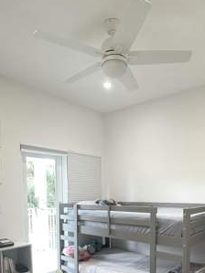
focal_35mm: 30
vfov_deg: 56.8
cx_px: 123
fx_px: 237
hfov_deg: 46.5
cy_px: 207
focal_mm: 2.22
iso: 500
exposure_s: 1/58
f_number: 2.2
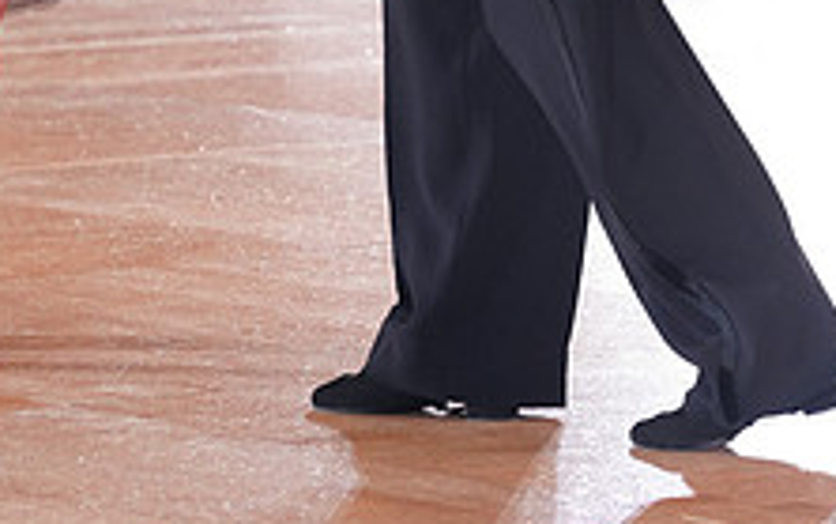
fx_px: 8366
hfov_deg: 5.7
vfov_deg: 3.6
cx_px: 141
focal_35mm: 367
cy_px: -411
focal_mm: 138
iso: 1600
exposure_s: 1/160
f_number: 5
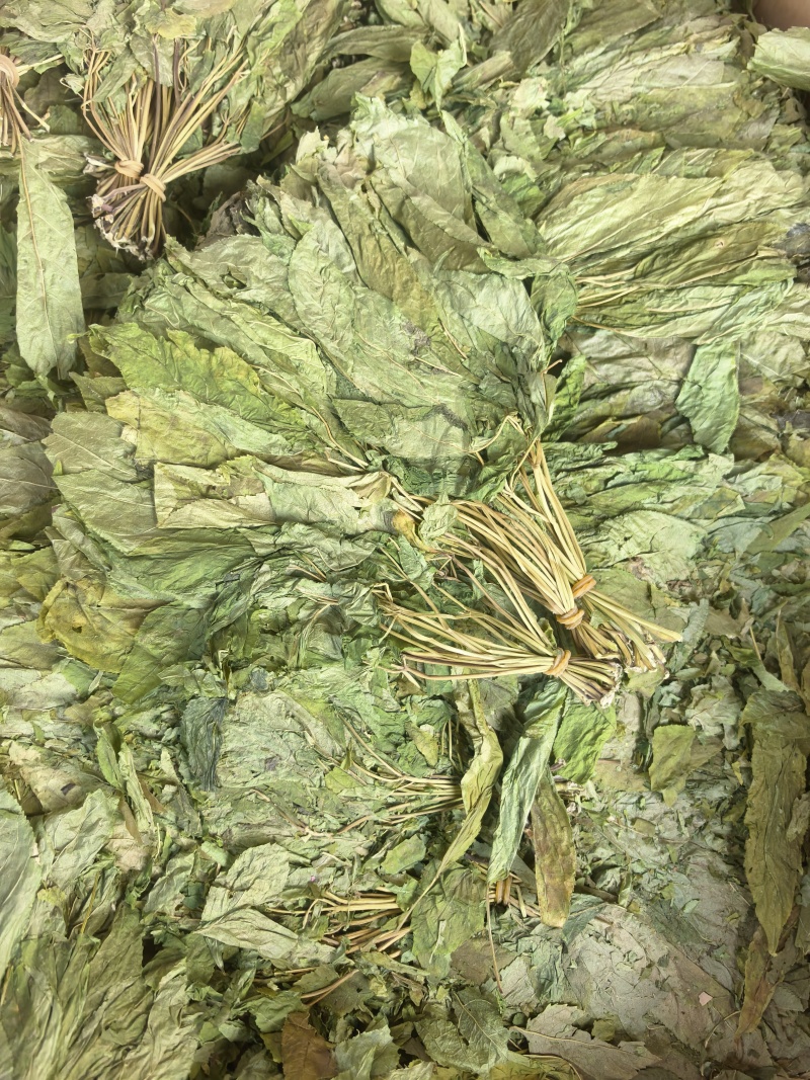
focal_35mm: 24
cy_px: 540
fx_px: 749
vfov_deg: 71.6
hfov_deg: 56.8
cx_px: 405
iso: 1250
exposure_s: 1/597
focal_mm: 6.98
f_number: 2
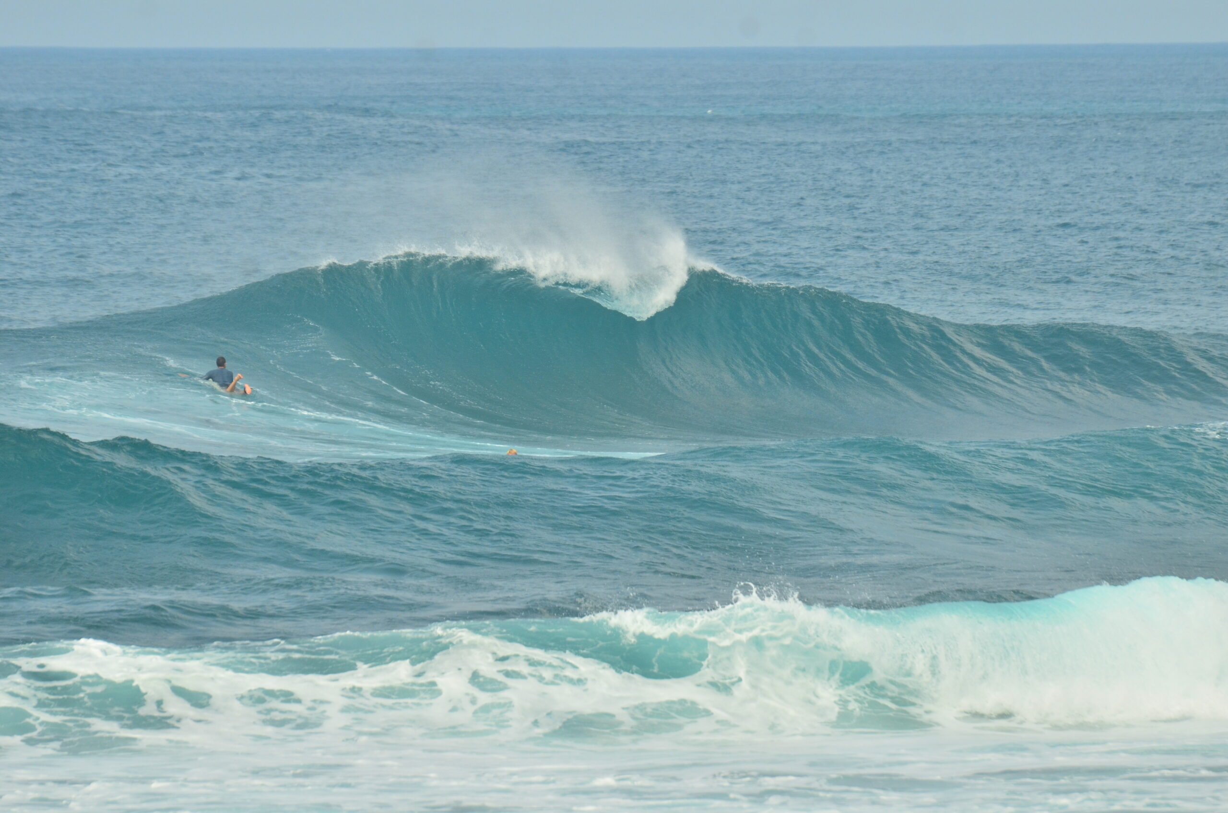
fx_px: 15319
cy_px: 406
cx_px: 614
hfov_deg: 4.6
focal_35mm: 450
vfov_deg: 3.0
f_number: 6.3
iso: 400
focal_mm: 300
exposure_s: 1/1600
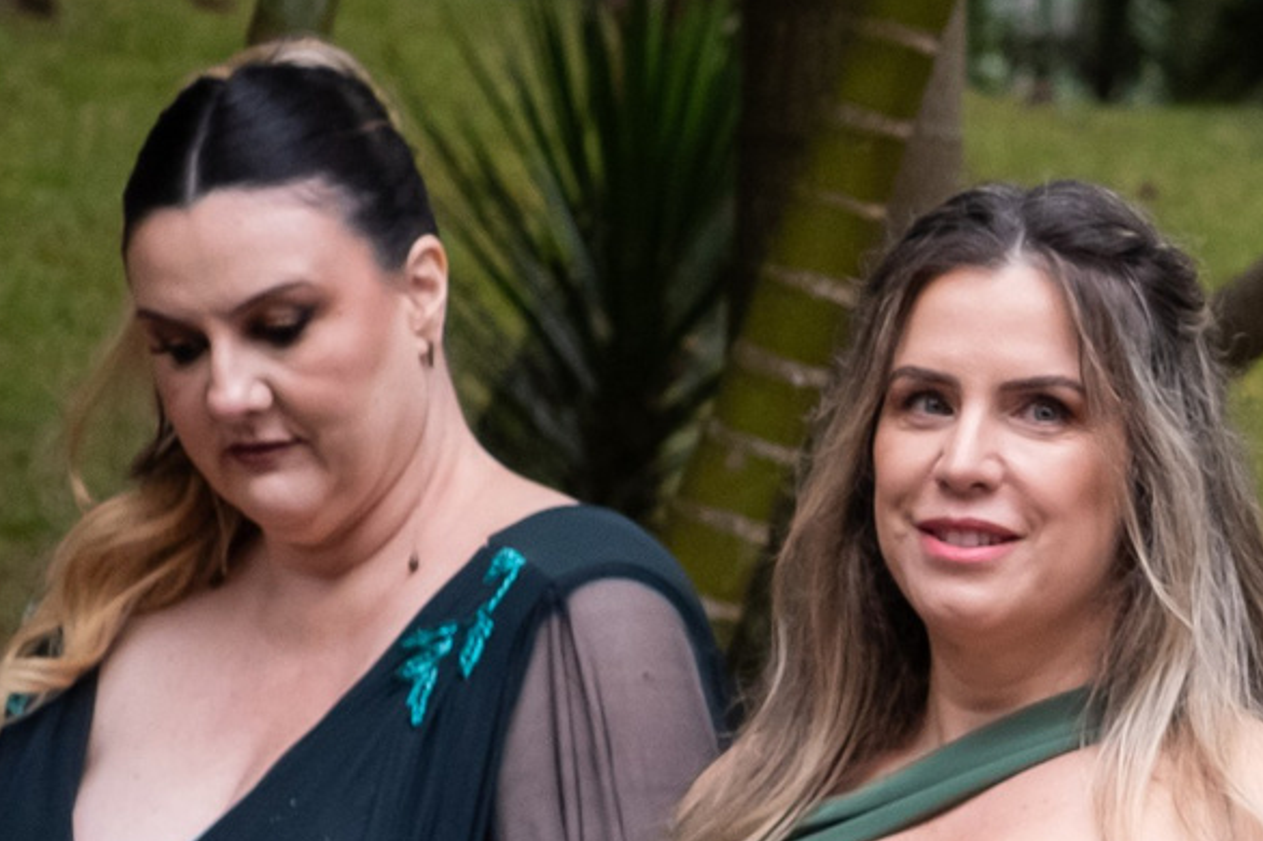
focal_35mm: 242
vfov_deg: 5.7
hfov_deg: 8.3
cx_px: 2063
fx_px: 8485
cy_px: 661
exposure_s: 1/125
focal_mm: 35
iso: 800
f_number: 3.6
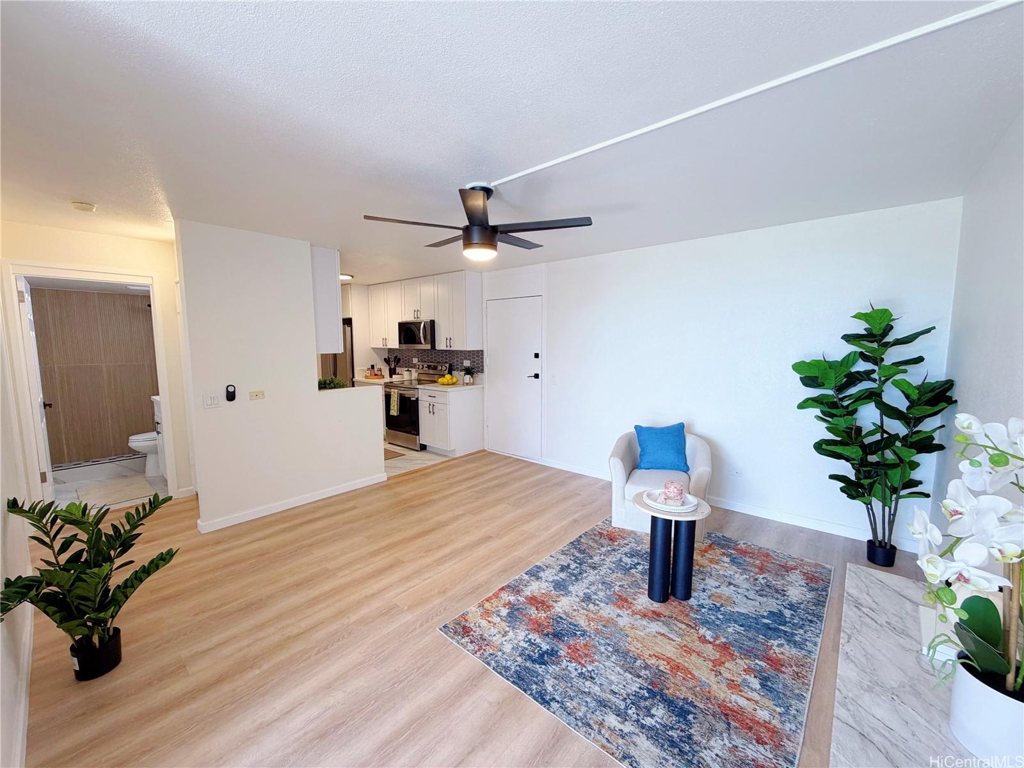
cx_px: 512
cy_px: 384
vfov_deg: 85.7
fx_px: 414
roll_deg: +0.4
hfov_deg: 102.1
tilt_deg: -6.8
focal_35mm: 14
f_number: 2.2
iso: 125
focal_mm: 2.22
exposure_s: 1/120
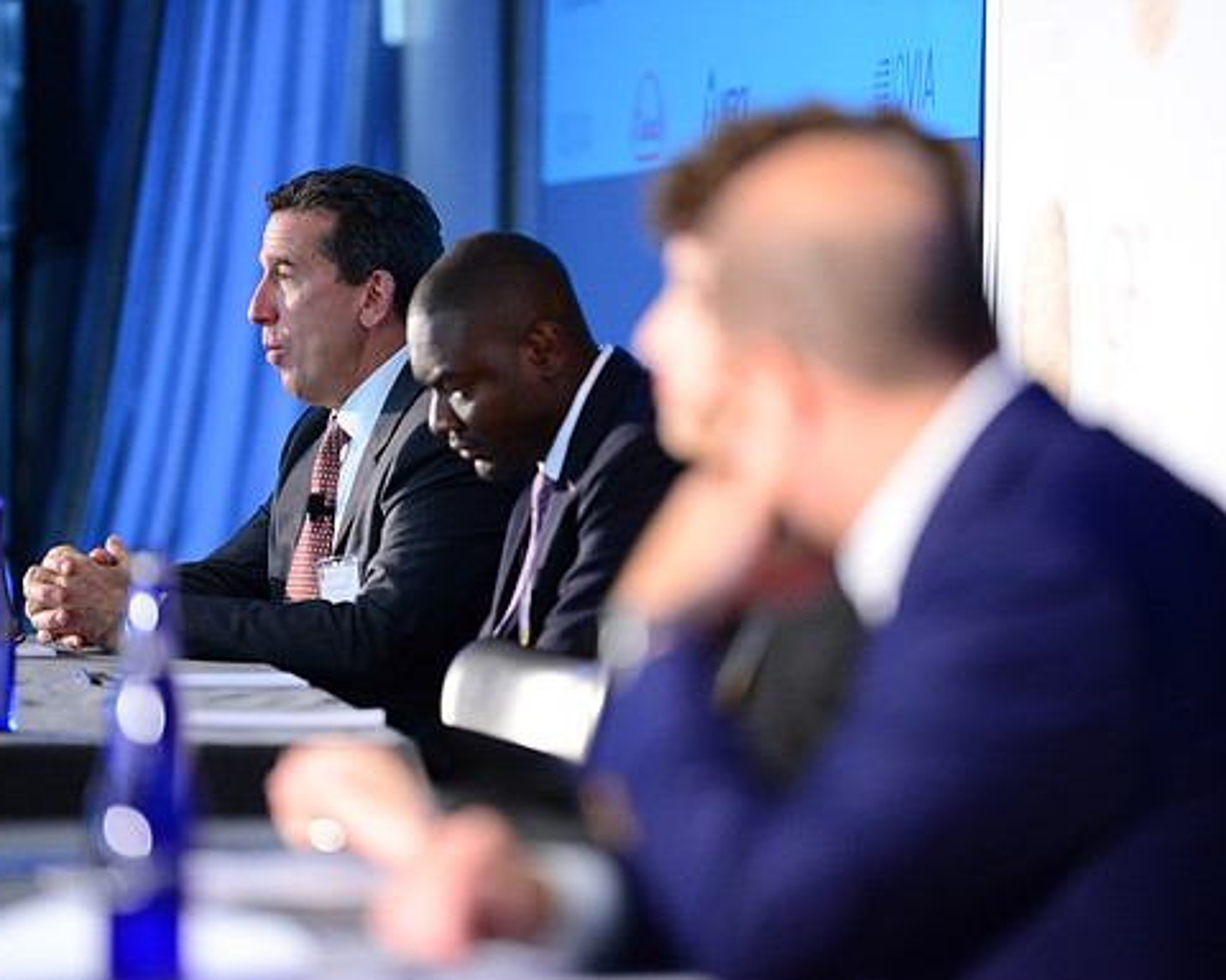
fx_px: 8237
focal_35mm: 227
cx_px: 501
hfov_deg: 8.5
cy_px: 491
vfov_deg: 6.8
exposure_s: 1/160
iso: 4000
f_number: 2.8
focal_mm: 200
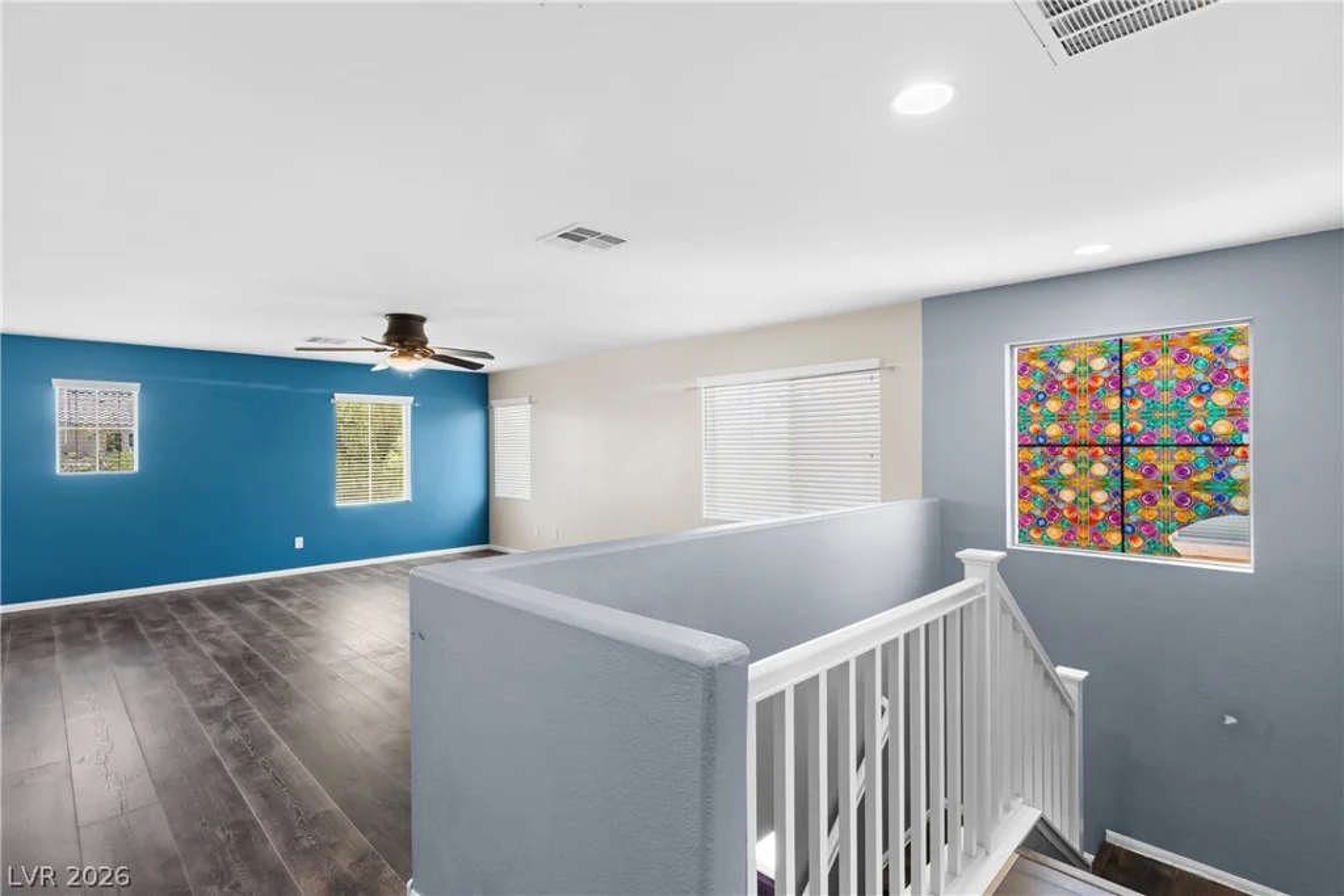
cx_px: 672
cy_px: 448
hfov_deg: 93.3
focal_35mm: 17
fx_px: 635
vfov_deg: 70.5
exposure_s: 1/8
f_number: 8
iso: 400
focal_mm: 17
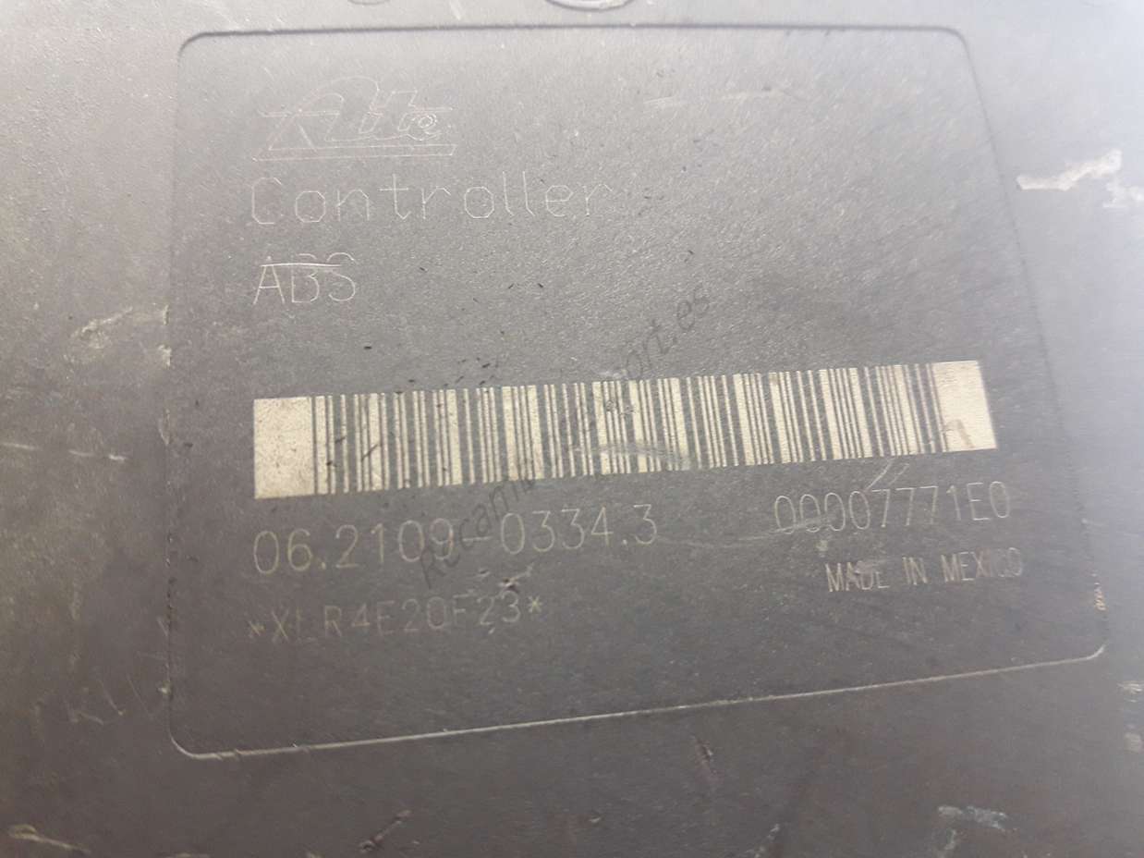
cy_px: 429
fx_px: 925
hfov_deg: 63.5
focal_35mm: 28
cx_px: 572
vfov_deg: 49.7
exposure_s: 1/17
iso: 200
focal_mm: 3.7
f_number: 1.9
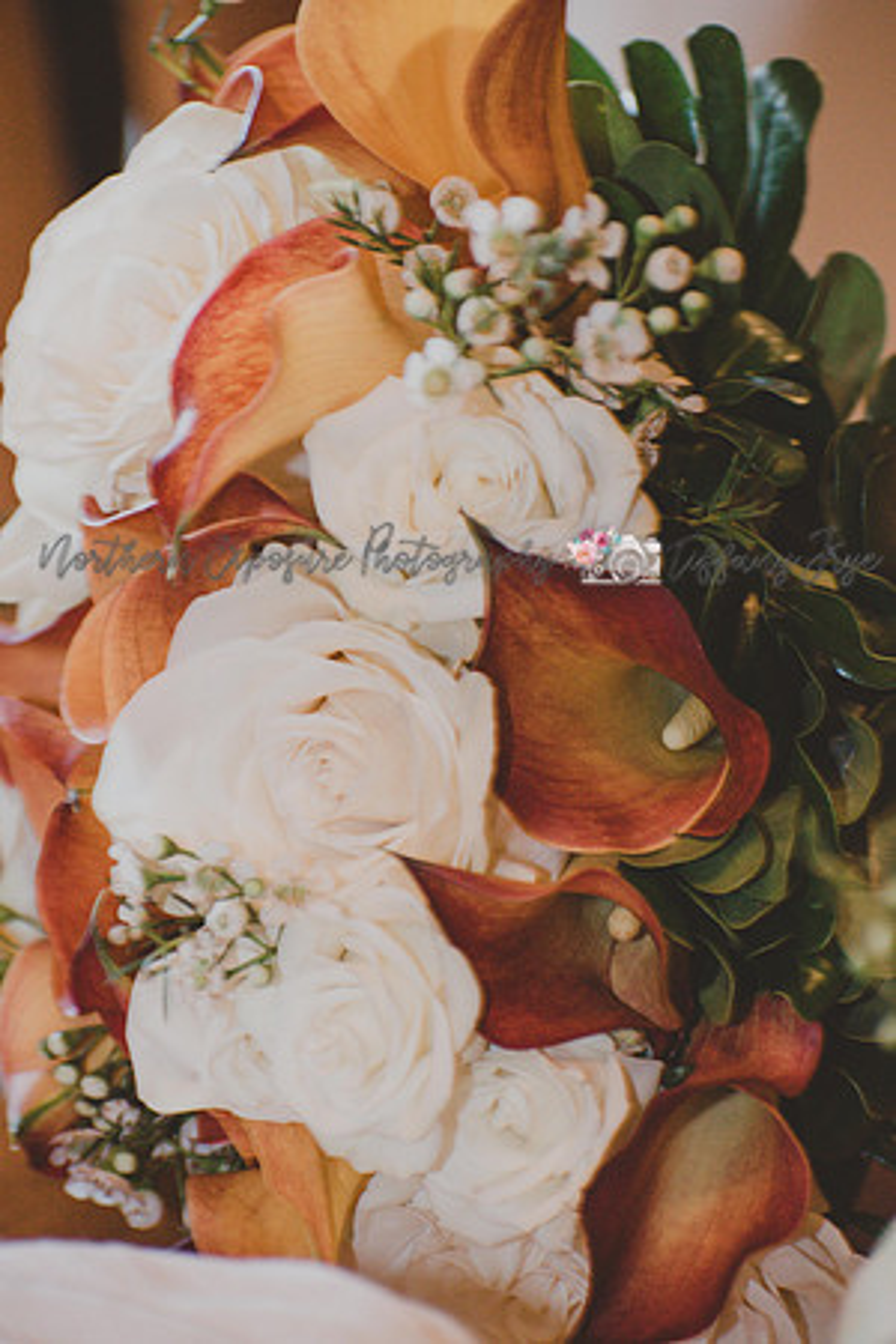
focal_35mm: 248
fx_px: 9239
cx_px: 448
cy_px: 672
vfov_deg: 8.3
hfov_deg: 5.6
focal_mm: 165
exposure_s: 1/60
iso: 2500
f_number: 5
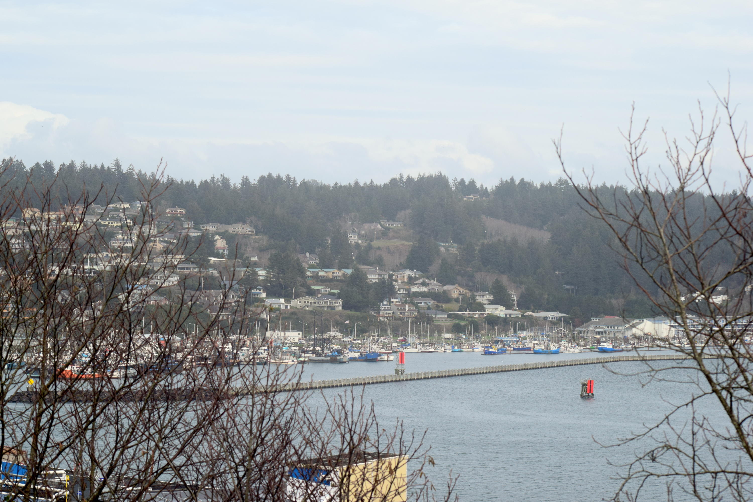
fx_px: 2196
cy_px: 251
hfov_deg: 19.5
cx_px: 376
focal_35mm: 105
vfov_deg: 13.0
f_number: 11
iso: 400
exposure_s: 1/400
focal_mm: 70
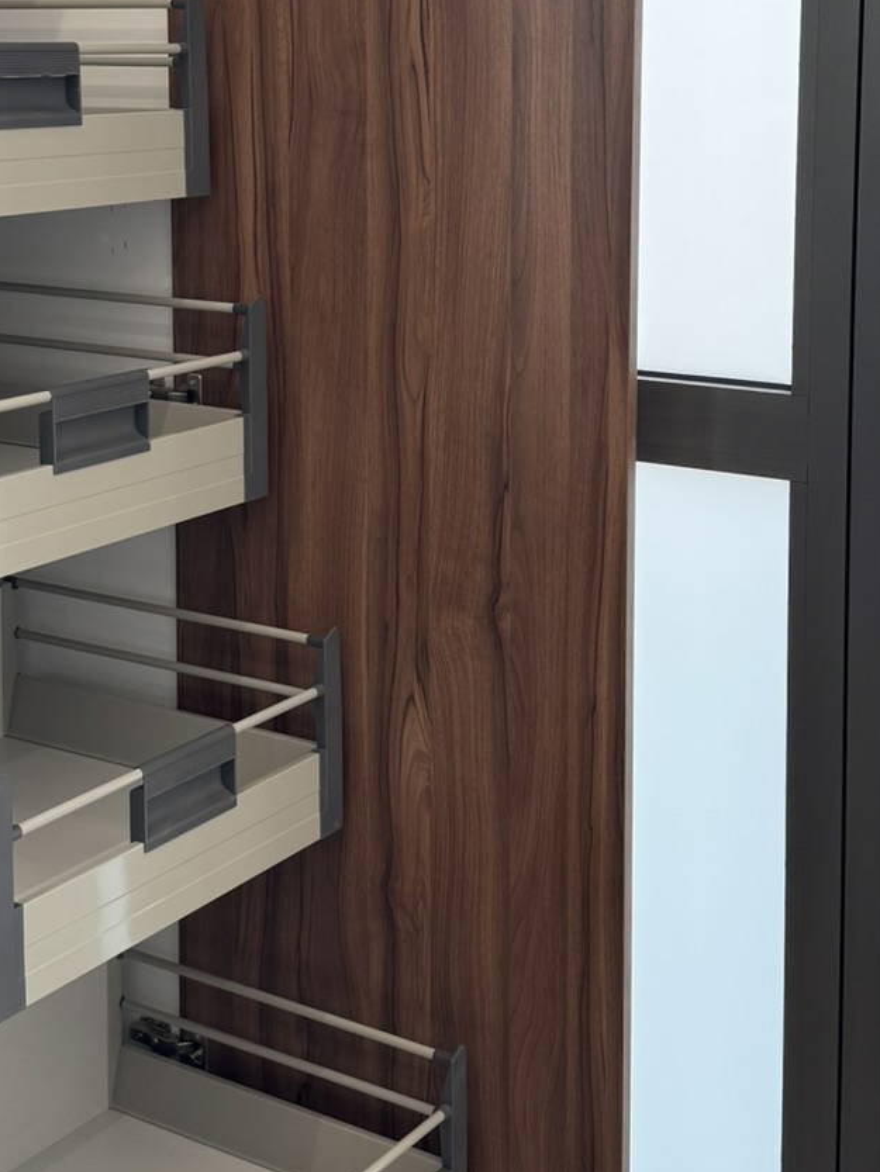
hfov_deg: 24.8
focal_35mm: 59
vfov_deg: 32.0
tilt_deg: -7.2
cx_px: 446
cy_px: 279
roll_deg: +0.0
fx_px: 1999
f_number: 1.78
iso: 50
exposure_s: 1/100
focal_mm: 6.76
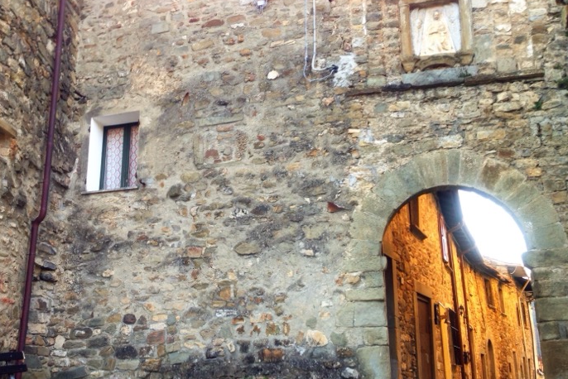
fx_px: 631
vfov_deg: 33.4
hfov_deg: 48.4
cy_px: 210
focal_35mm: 40
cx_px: 263
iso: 64
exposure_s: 1/60
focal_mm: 4.12
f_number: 2.4
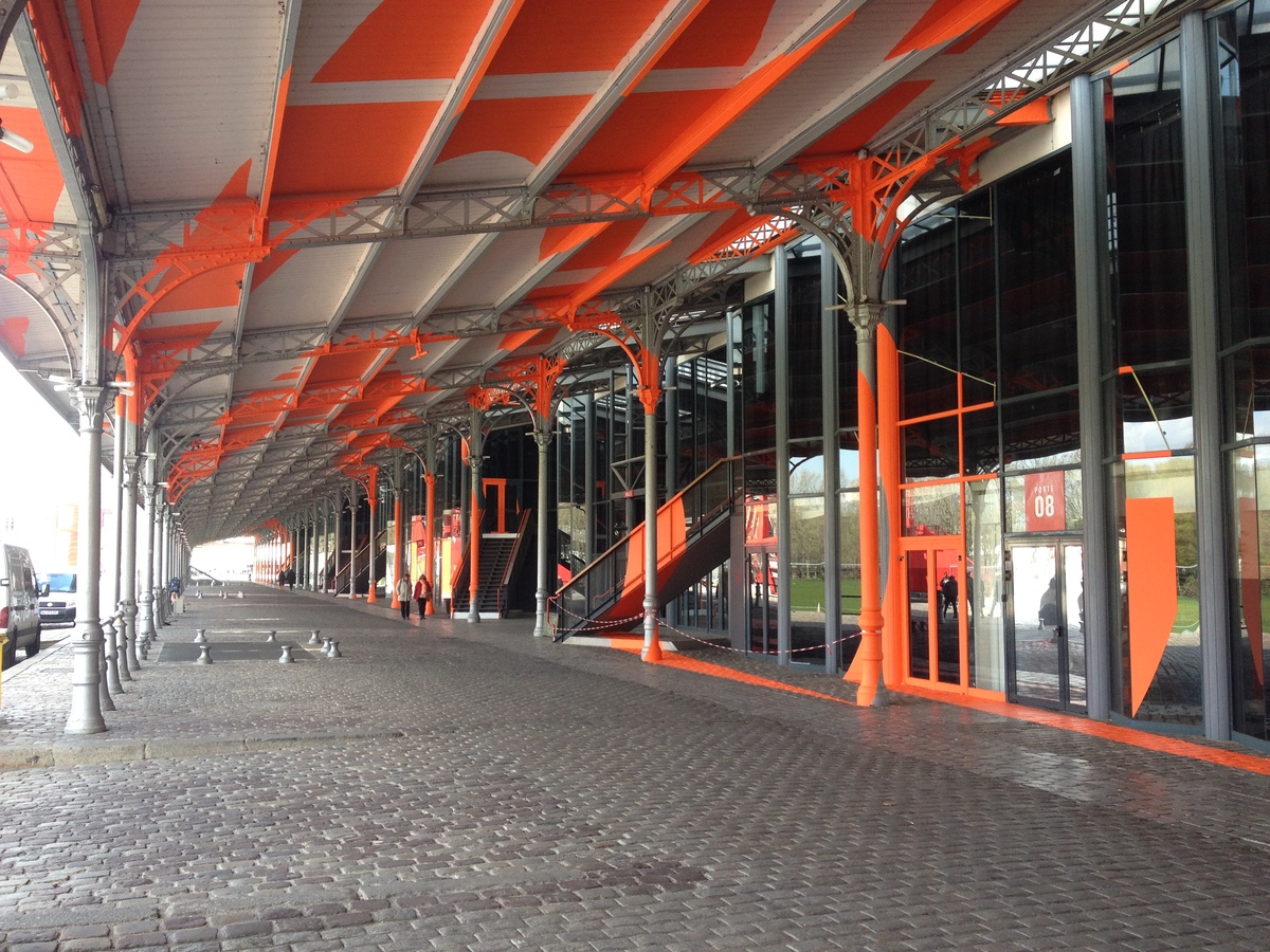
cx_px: 635
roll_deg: +0.4
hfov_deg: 52.6
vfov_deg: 40.7
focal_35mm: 35
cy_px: 476
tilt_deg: +2.1
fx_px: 1284
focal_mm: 4.28
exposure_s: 1/120
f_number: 2.4
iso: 80
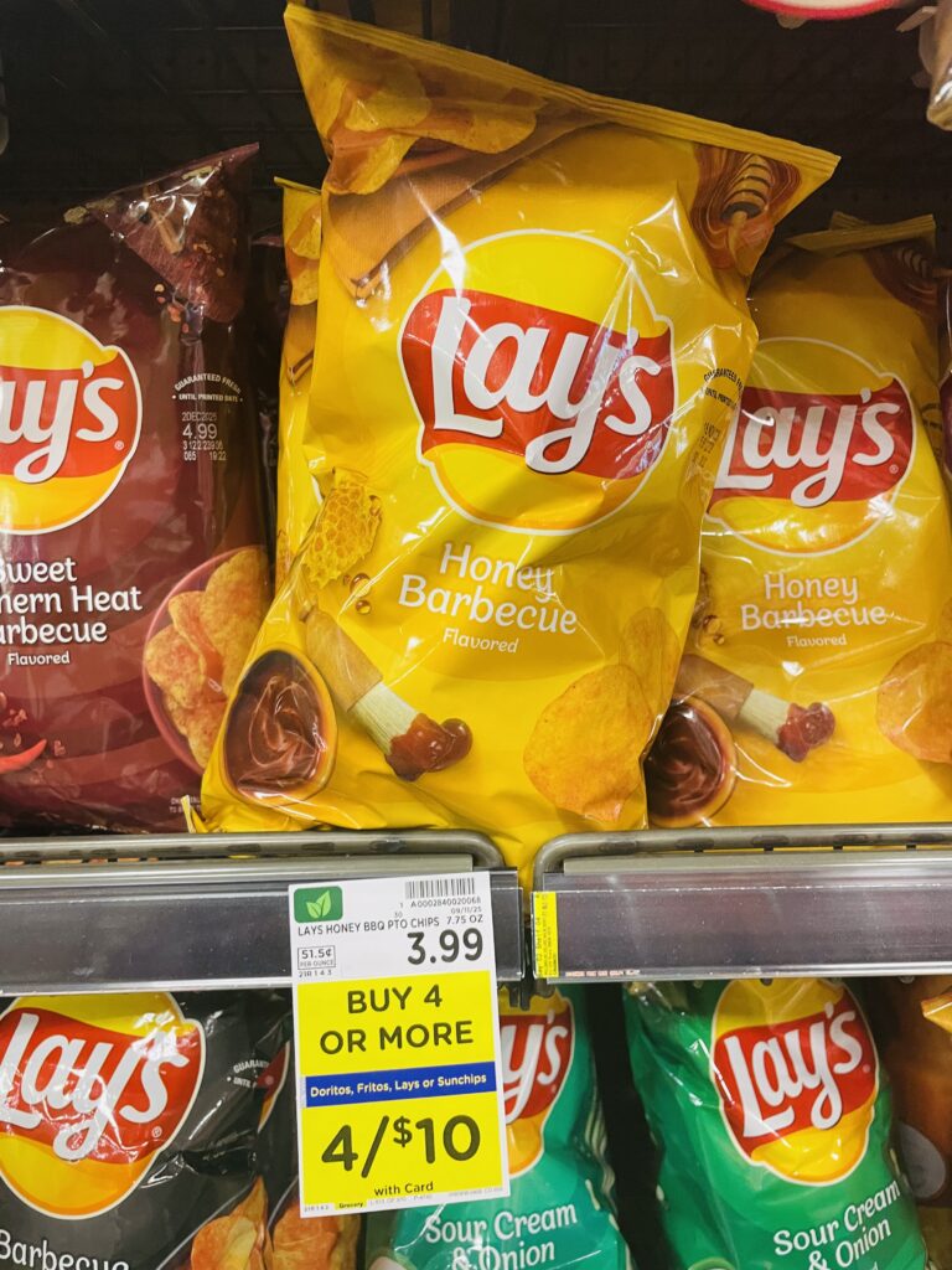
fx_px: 953
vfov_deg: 67.3
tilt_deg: -14.8
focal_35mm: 26
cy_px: 635
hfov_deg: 53.1
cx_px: 476
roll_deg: +1.4
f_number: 1.6
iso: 160
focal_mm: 4.2
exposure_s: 1/60
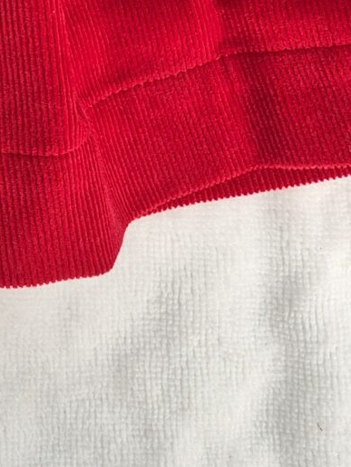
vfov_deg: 13.7
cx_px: -307
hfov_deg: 11.9
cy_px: -564
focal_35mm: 114
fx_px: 1541
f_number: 1.8
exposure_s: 1/100
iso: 125
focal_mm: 5.4
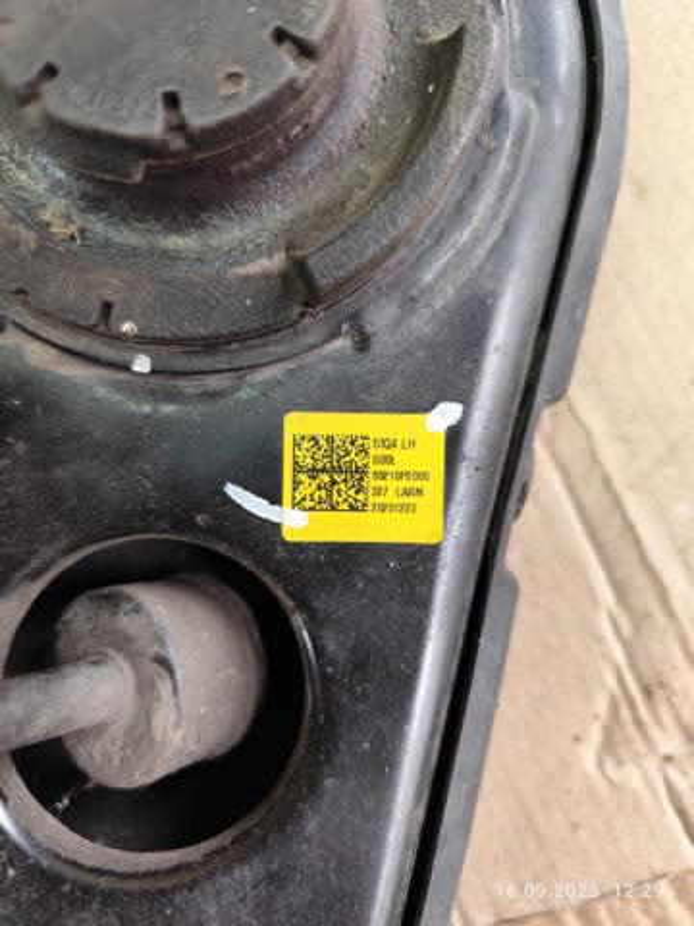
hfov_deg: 58.9
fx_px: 615
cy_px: 463
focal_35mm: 23
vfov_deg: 73.9
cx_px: 347
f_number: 1.65
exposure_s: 1/100
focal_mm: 6.19
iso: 640
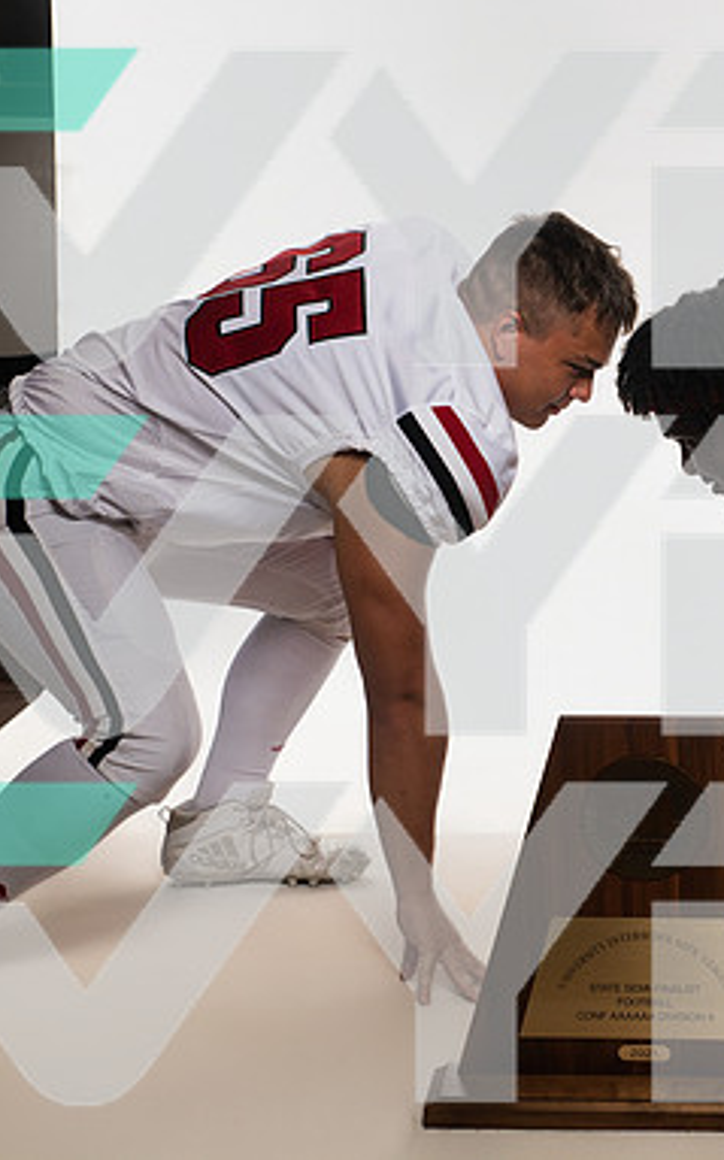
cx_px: 603
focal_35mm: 68
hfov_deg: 18.9
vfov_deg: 30.2
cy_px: 577
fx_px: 2149
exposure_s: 1/200
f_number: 6.3
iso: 500
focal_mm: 44
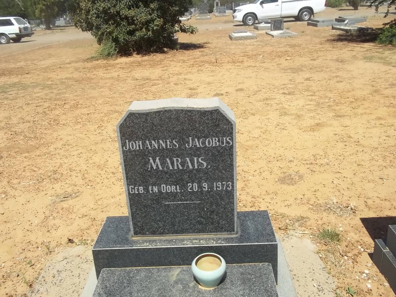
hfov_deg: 56.8
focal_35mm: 32
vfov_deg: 44.2
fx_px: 366
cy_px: 148
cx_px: 198
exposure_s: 1/500
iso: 80
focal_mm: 5.7
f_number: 5.5
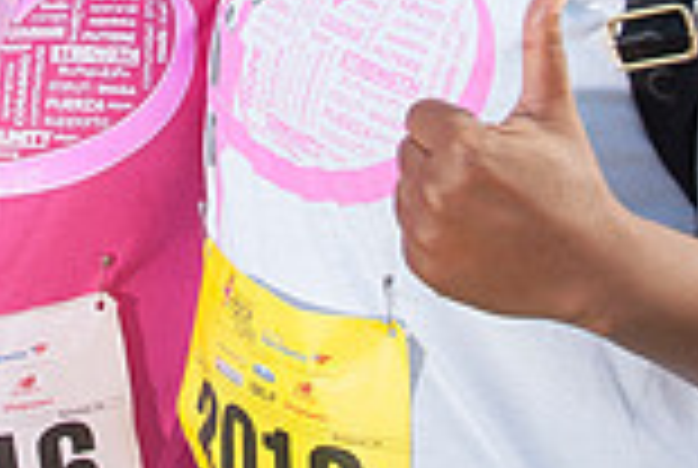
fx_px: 2137
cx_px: 116
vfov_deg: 11.8
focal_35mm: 110
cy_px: -292
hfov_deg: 18.3
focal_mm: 24
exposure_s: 1/250
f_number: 6.3
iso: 100
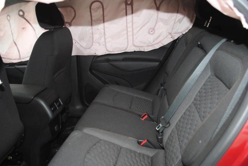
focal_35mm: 33
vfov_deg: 40.0
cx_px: 124
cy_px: 83
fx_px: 228
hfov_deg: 57.2
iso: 200
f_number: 3.8
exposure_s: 1/60
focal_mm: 22
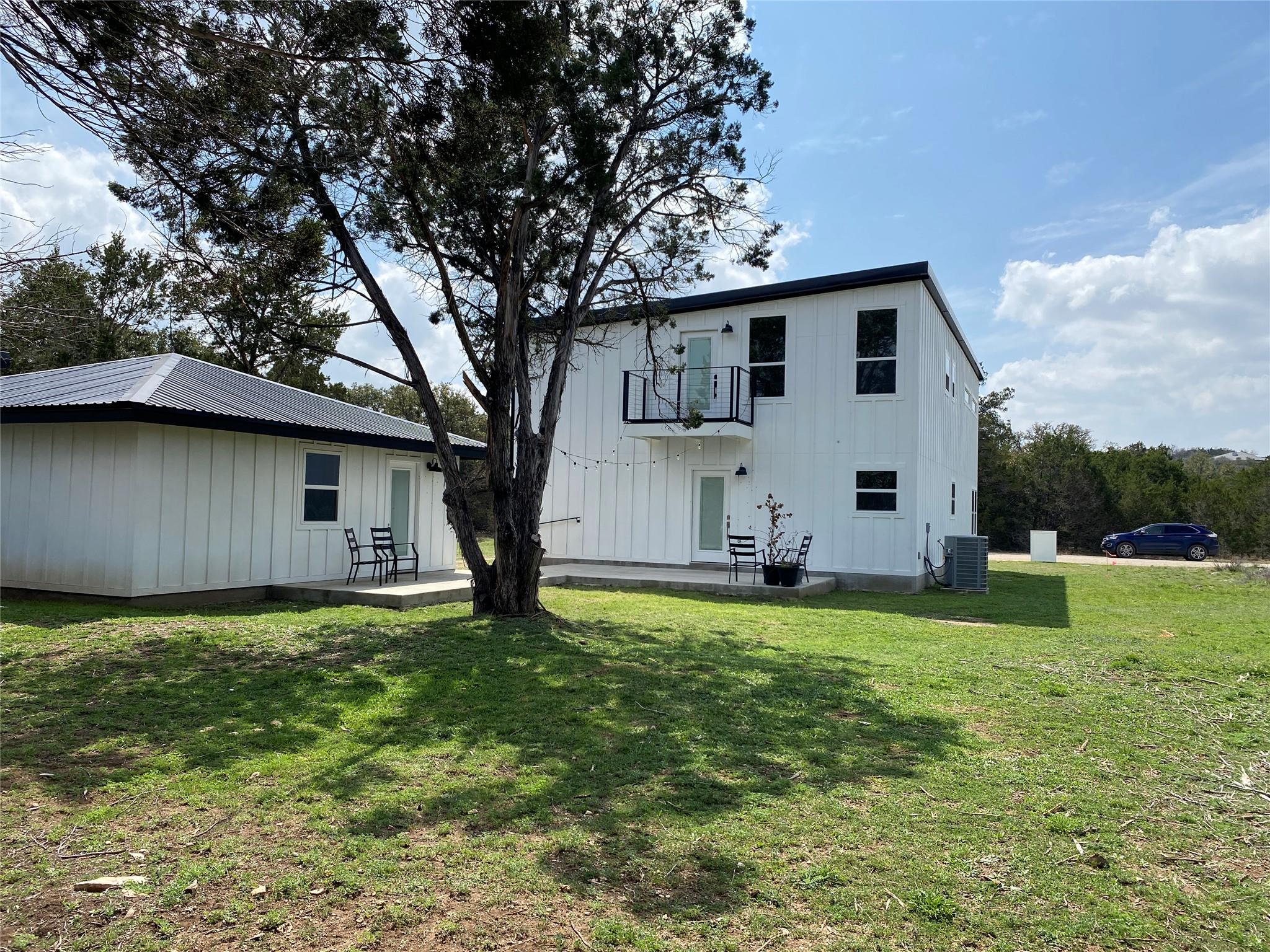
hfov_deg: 67.3
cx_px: 635
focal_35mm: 26
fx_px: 954
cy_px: 476
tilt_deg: +0.1
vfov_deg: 53.1
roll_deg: -1.2
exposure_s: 1/3731
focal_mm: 4.25
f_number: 1.8
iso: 32
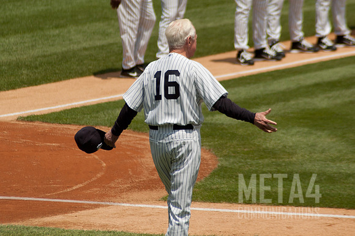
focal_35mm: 420
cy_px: 104
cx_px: 184
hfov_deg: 4.9
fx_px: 4138
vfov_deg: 3.3
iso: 320
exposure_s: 1/2500
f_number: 6.3
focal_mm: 250
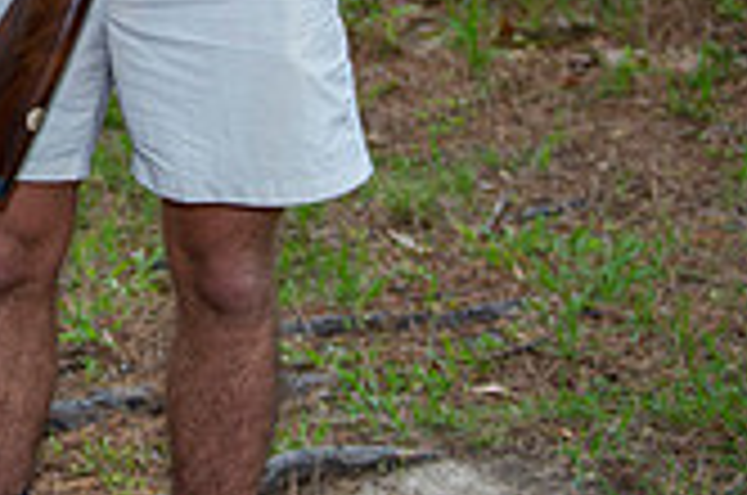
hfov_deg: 17.3
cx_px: -194
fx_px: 2320
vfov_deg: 11.5
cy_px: -328
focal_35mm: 112
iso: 640
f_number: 3.2
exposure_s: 1/80
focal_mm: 32
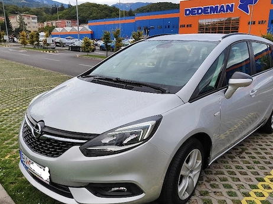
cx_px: 154
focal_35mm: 30
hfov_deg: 59.8
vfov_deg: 46.7
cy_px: 111
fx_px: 237
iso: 51
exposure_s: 1/100
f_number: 1.88
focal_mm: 5.59
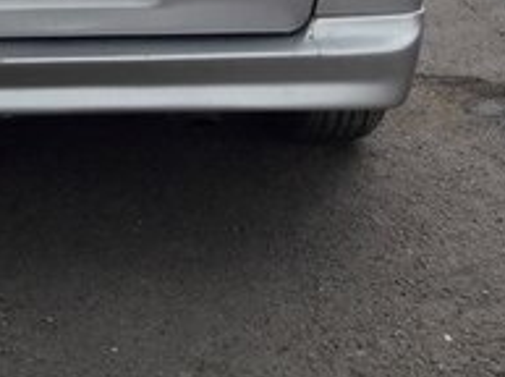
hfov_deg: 19.9
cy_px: -169
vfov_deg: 14.4
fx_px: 1398
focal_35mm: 96
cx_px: 0
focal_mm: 3.7
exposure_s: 1/166
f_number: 1.9
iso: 40
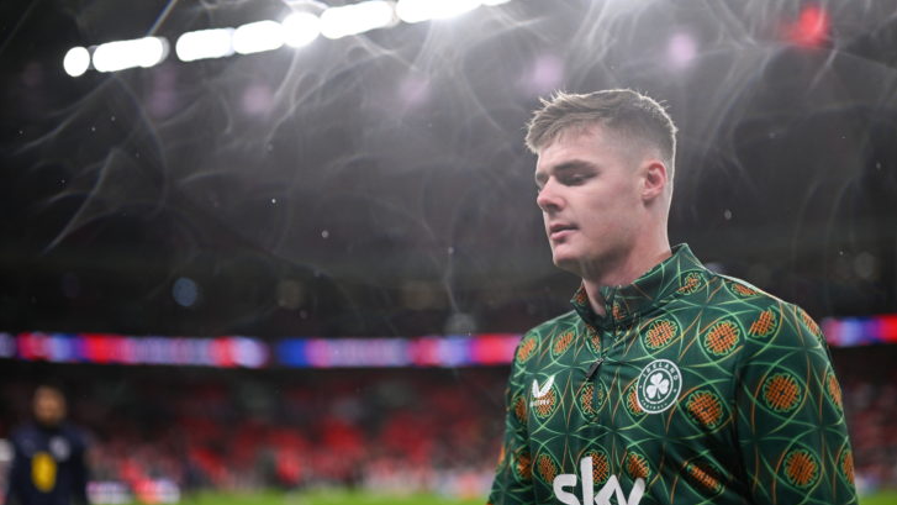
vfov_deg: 22.2
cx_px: 460
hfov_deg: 38.5
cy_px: 249
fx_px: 1284
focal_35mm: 54
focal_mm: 50
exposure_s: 1/2500
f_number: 1.2
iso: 500
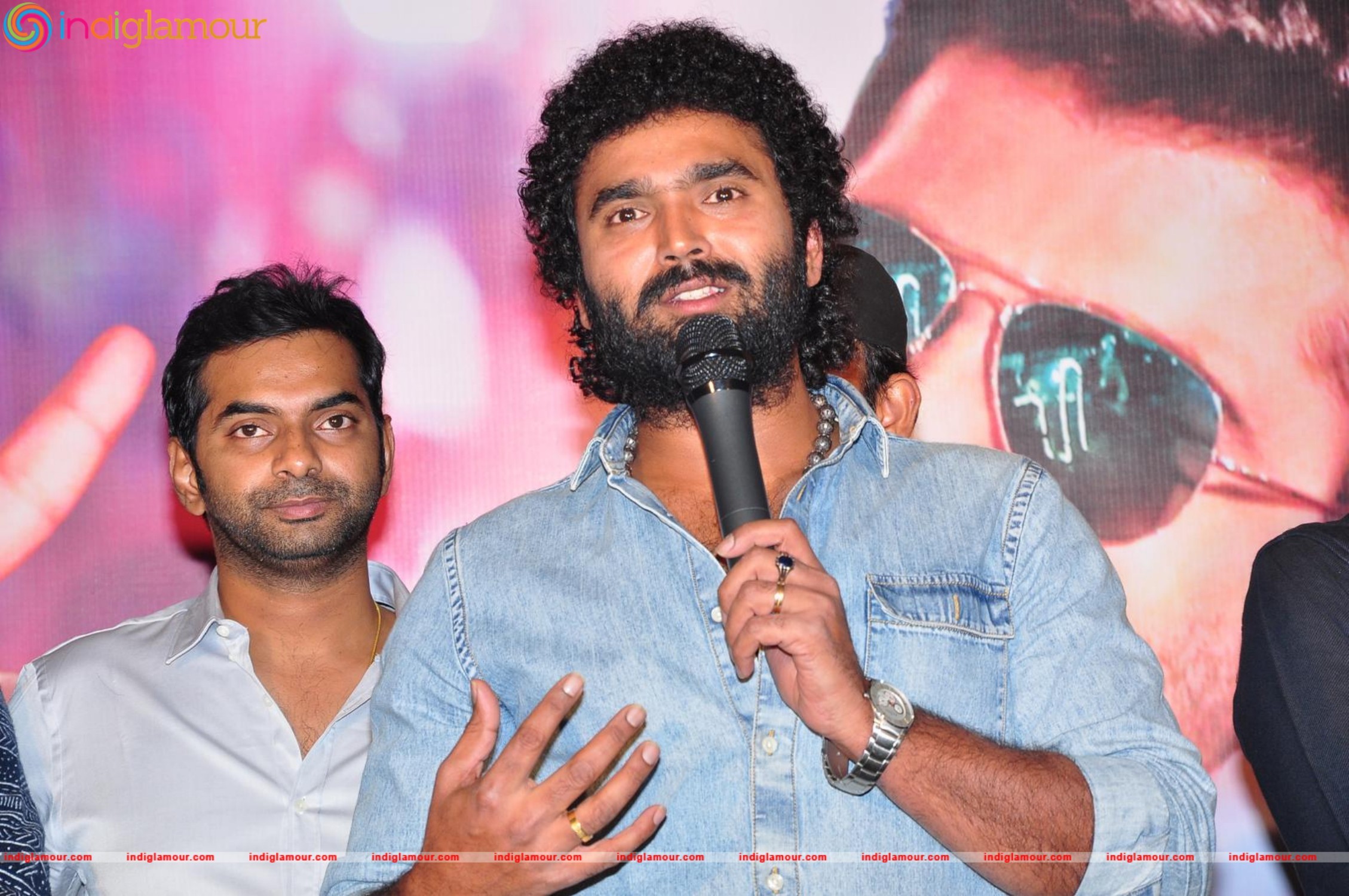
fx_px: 5895
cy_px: 448
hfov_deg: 13.1
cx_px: 674
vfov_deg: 8.7
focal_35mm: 158
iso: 400
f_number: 8
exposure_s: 1/125
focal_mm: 105
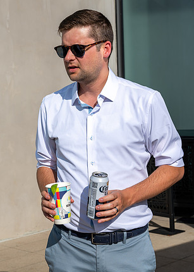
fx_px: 610
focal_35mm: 79
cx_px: 57
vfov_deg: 25.1
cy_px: 125
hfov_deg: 18.0
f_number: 8
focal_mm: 48
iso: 80
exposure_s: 1/500
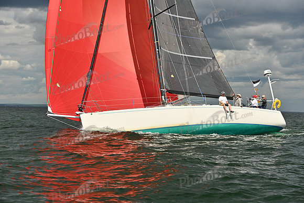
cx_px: 152
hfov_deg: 21.5
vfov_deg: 14.4
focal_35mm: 95
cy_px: 102
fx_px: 802
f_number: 5.6
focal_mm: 95
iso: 250
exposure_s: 1/1250
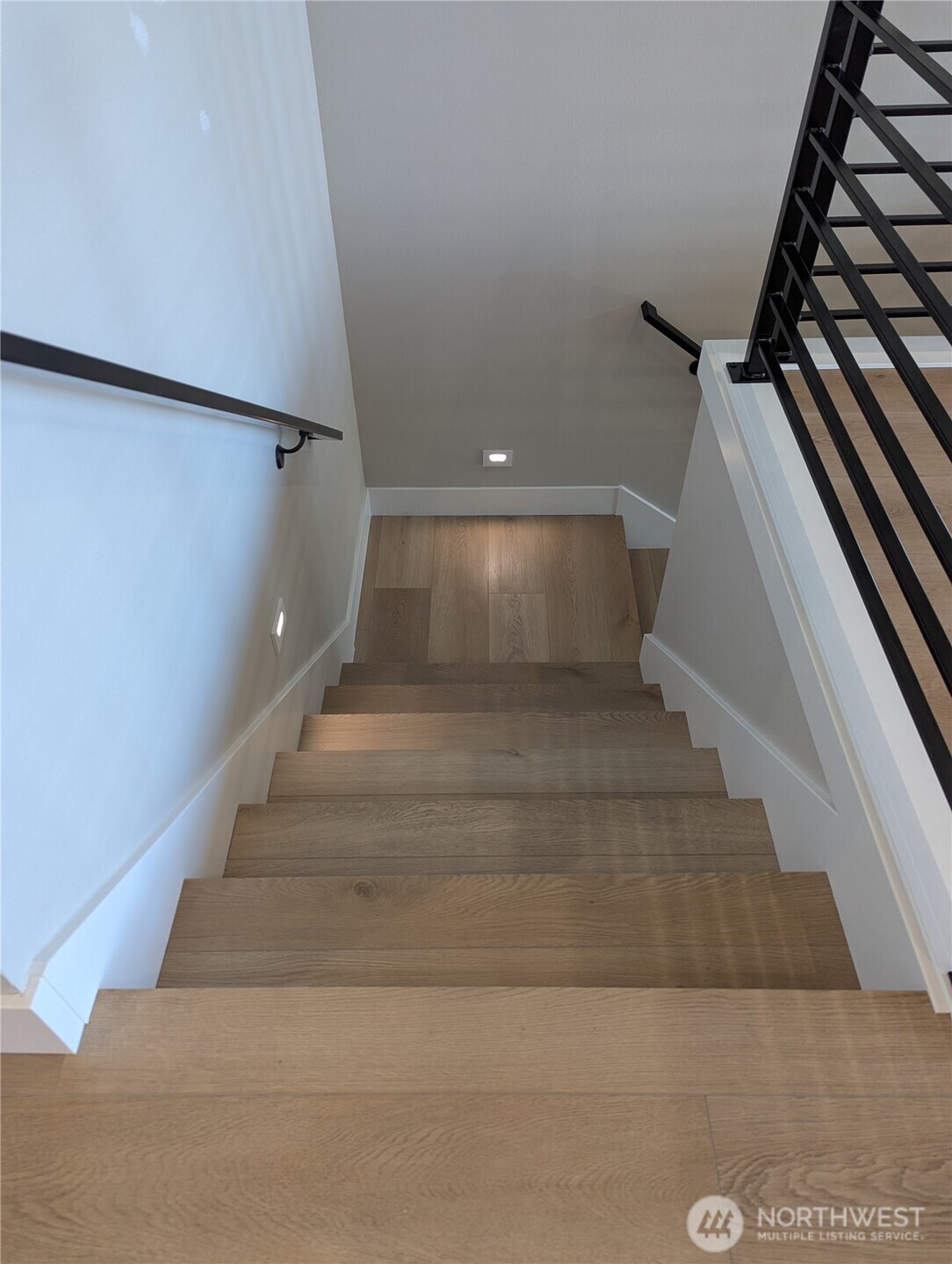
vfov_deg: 71.5
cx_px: 476
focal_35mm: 24
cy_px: 632
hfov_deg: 57.0
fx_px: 878
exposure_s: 1/120
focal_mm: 6.81
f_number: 1.85
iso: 149
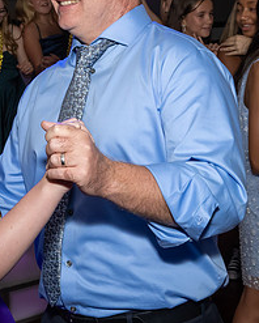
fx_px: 727
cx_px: 37
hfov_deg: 19.9
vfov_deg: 24.9
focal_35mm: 76
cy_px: 111
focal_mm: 18
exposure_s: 1/250
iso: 1000
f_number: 7.1
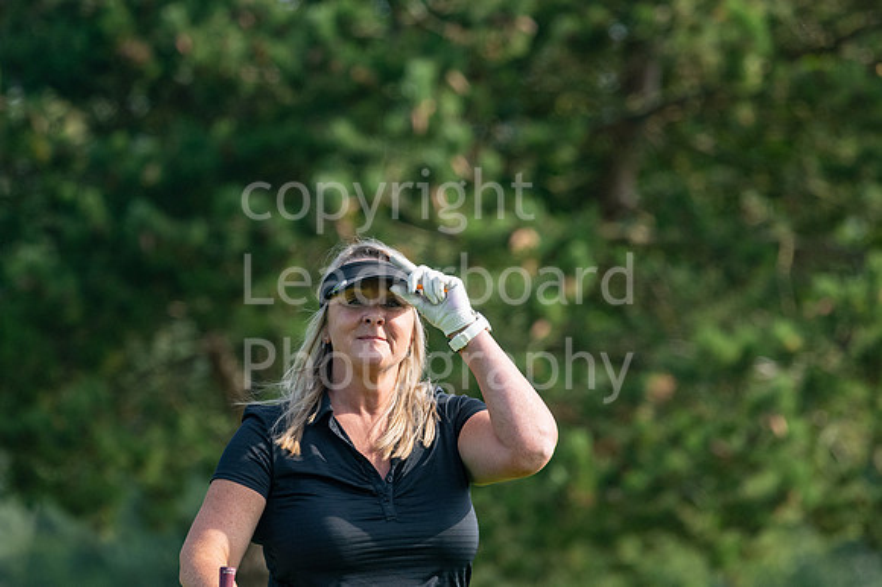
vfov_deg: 3.1
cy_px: 294
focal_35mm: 450
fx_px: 11018
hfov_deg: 4.6
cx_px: 441
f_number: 5
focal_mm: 300
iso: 200
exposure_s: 1/1600
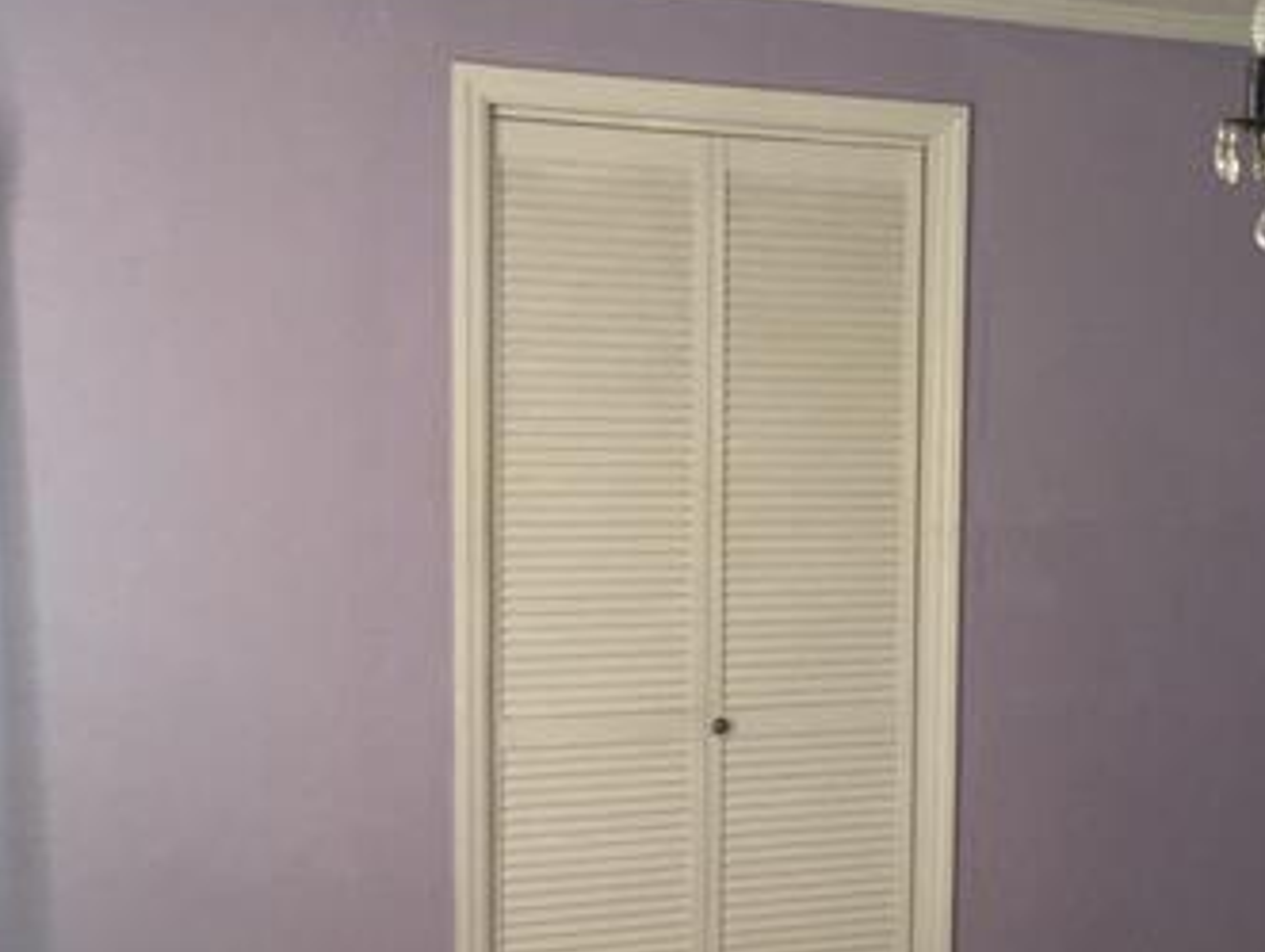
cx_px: 822
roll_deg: -0.8
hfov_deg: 34.1
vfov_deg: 26.0
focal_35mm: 56
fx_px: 2049
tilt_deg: -3.9
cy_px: 623
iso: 125
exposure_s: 1/16
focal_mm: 4.15
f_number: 2.2
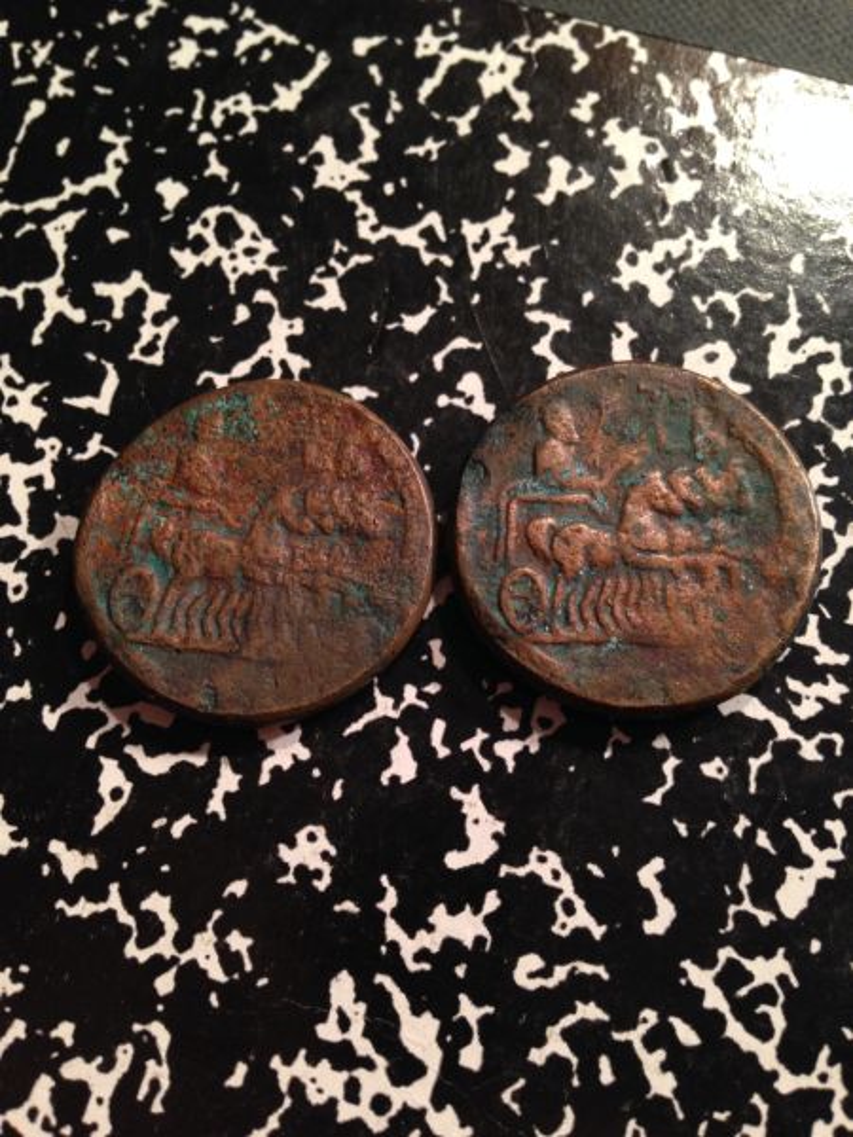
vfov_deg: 55.4
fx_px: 1084
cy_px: 568
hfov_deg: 42.9
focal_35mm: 33
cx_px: 426
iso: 200
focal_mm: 4.12
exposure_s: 1/20
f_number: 2.4
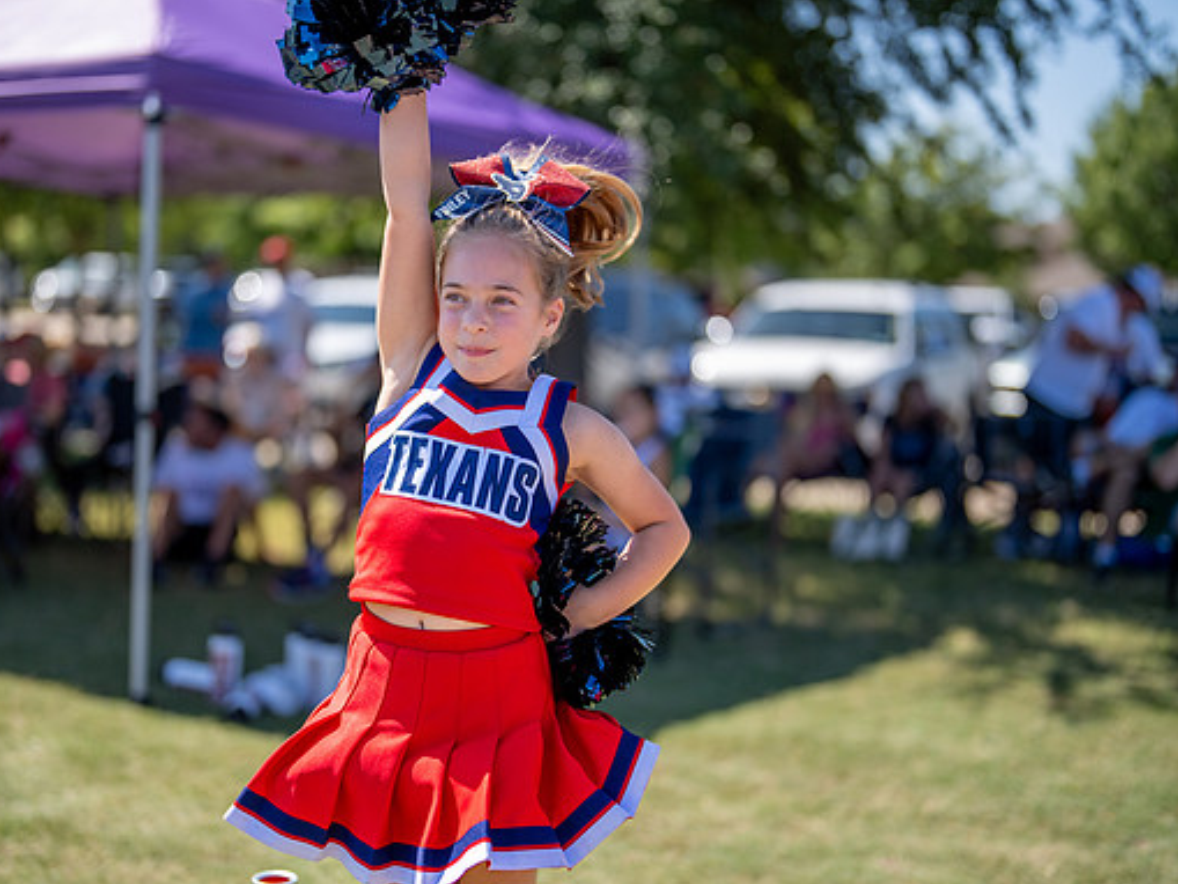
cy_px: 445
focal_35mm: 55
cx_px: 509
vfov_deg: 26.6
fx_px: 1872
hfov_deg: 34.9
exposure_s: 1/8000
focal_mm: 50
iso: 160
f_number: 1.2
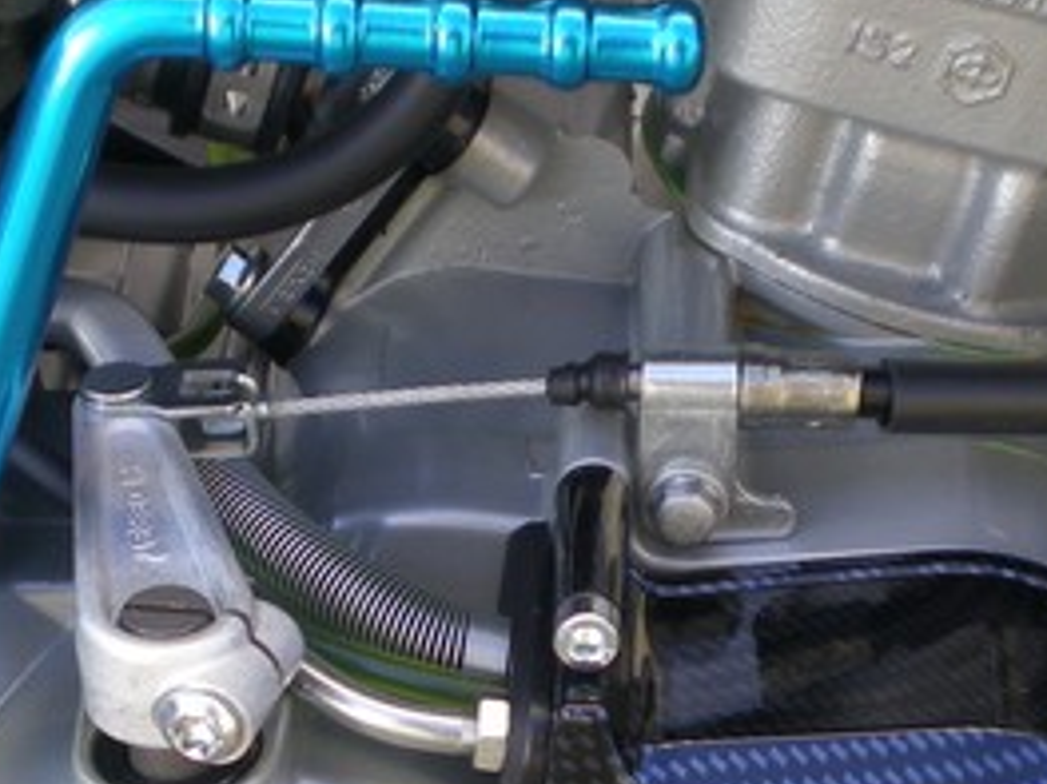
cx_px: 398
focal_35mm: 107
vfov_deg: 13.7
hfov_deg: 18.4
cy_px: 708
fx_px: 3235
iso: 50
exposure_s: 1/74.7
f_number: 3.5
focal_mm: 7.4
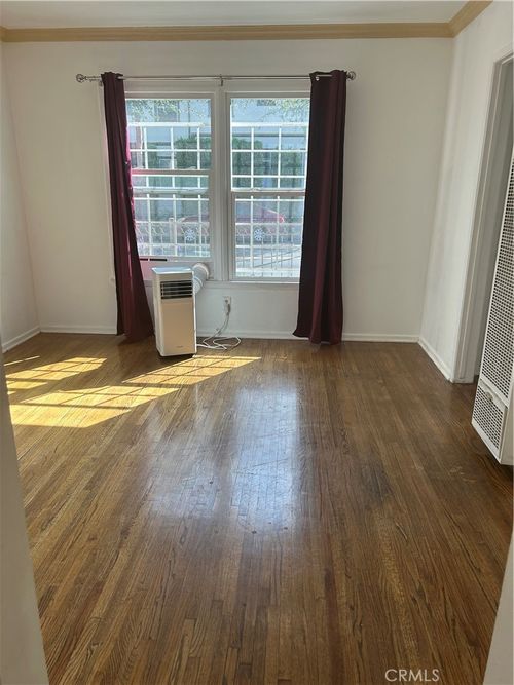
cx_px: 257
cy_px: 342
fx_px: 515
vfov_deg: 67.3
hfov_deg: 53.0
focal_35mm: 26
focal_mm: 5.7
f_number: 1.5
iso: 40
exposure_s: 1/244
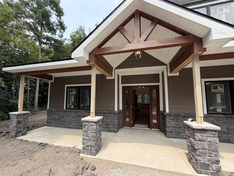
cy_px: 88
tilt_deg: +6.9
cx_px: 117
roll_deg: -0.1
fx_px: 95
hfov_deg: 102.1
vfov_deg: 85.7
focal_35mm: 14
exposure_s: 1/502
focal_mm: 2.22
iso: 50
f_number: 2.2
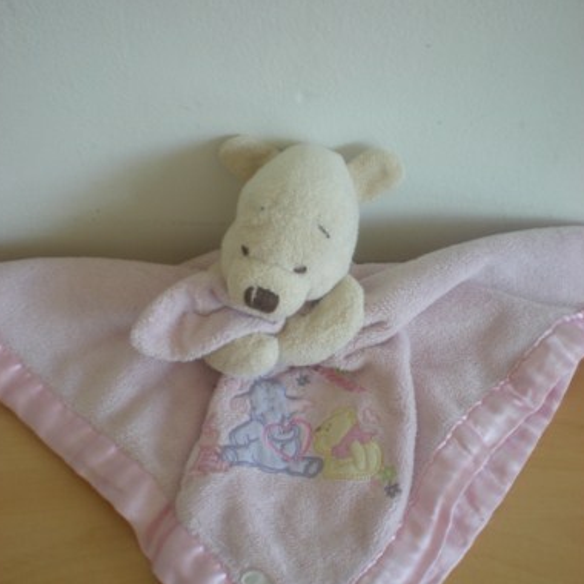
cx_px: 290
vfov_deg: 36.7
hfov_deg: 36.8
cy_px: 344
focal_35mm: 46
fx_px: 878
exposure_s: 1/14.5
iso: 64
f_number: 3.1
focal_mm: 6.3
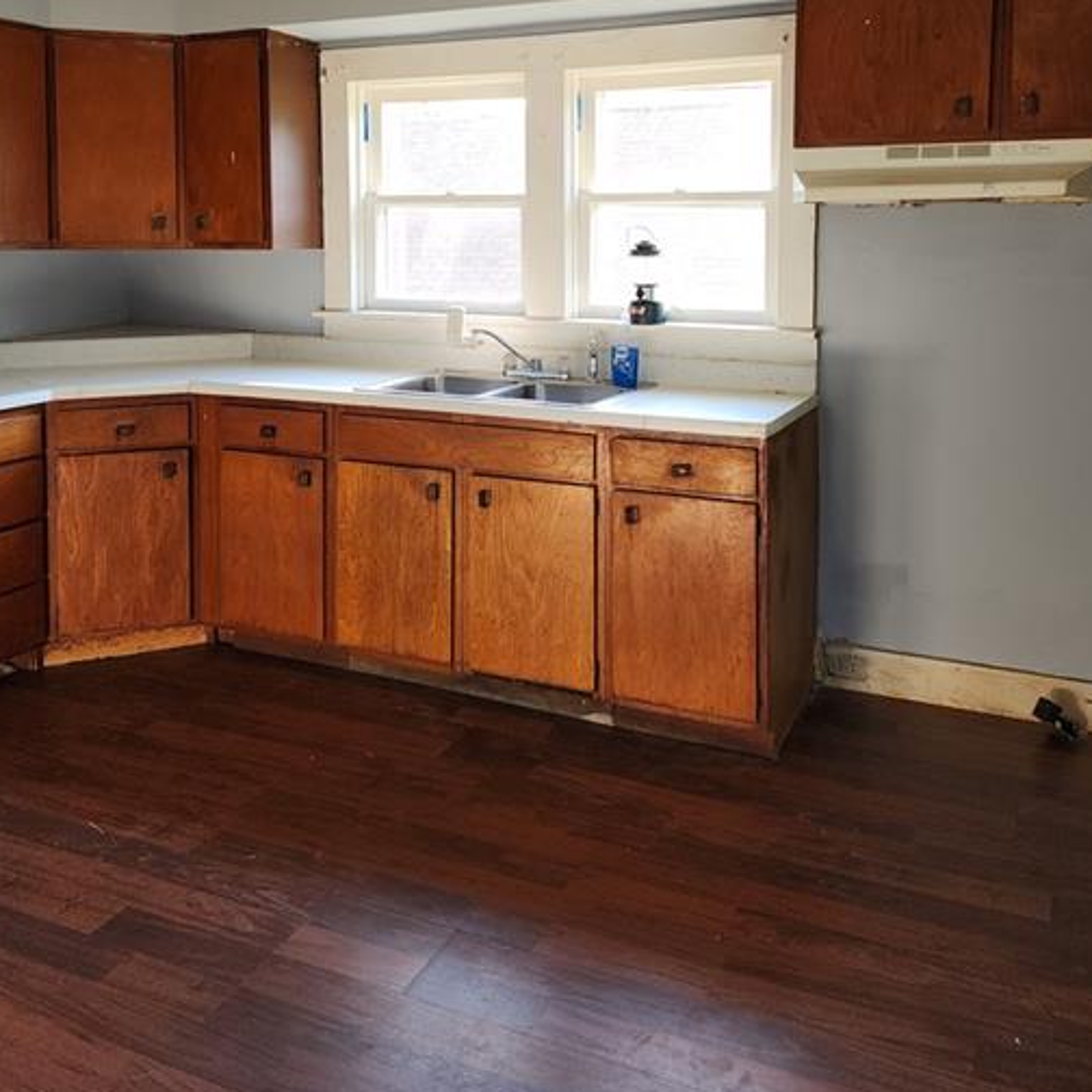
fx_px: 1106
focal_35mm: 31
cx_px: 568
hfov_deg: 52.5
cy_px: 308
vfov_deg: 50.9
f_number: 1.8
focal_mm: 6.4
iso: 25
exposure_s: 1/50
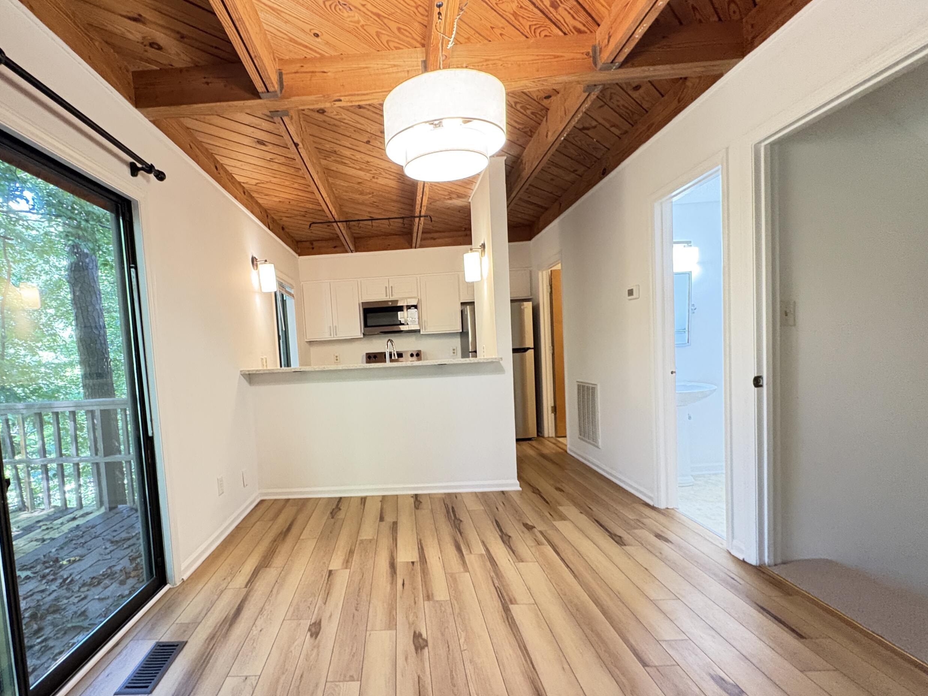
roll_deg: +4.0
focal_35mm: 17
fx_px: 456
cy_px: 380
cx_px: 383
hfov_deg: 90.1
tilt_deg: -3.9
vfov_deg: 74.5
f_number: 2.2
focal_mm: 2.22
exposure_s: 1/40
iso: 640
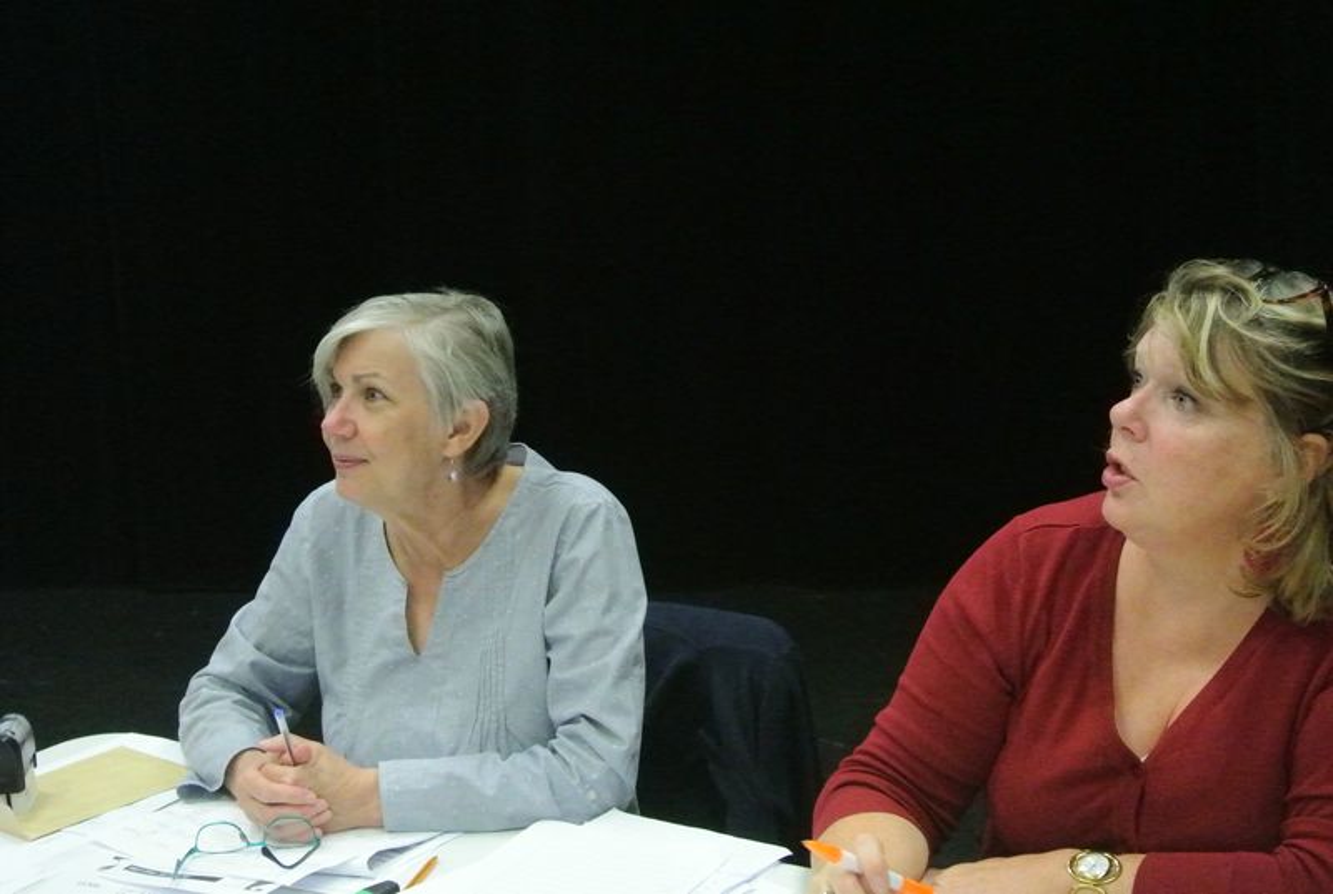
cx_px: 666
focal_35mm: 49
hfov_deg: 40.3
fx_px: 1818
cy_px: 447
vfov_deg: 27.6
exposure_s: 1/100
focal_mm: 18.2
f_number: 4.5
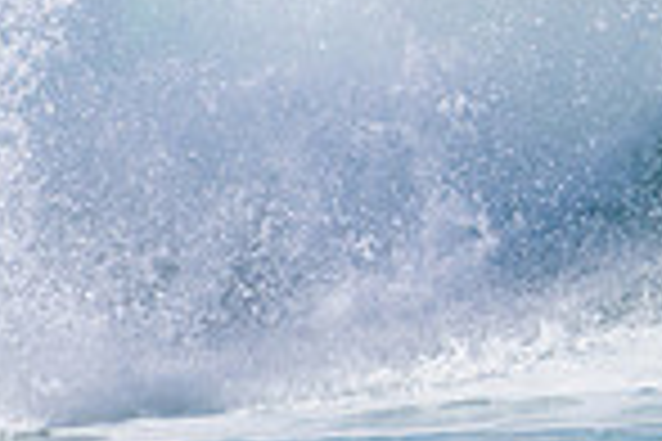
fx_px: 54574
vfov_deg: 0.5
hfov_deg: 0.7
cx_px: 1207
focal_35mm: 2968
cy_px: -268
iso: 250
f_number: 5.6
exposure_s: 1/2000
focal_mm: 500
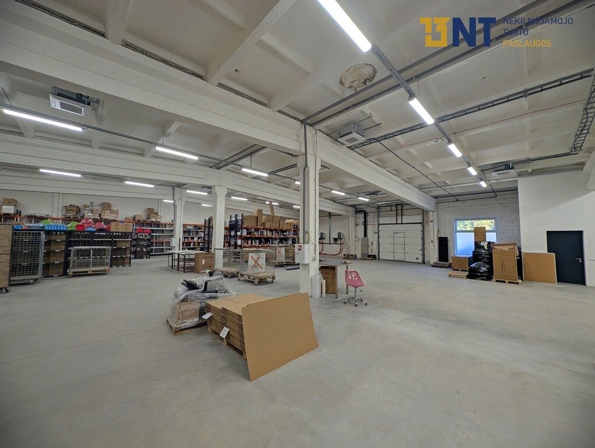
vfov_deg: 94.6
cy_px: 224
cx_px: 298
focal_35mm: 12
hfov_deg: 110.5
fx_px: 207
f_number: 1.95
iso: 39
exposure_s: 1/99.9
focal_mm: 2.23
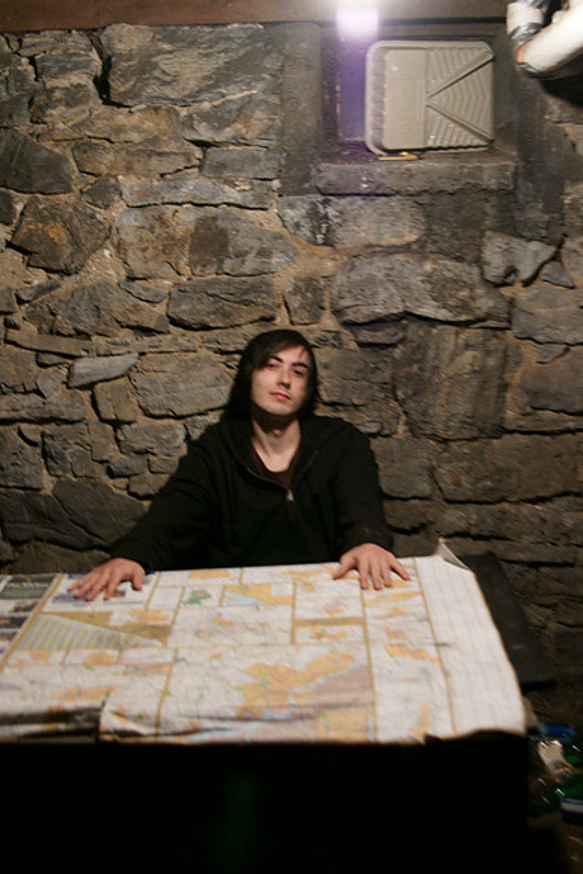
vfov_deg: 46.4
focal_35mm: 42
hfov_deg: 31.9
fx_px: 1020
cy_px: 437
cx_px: 292
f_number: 3.2
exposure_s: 1/25
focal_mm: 28
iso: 1600
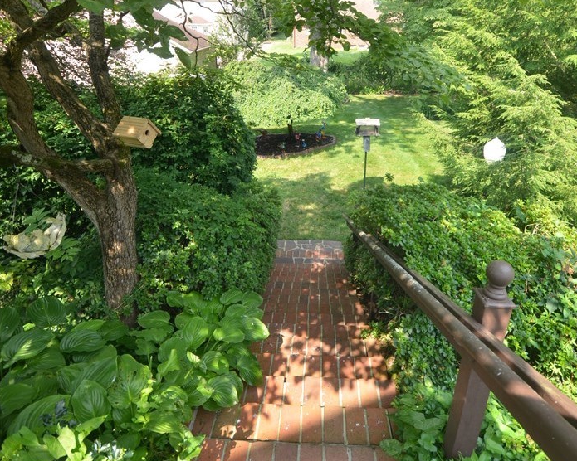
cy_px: 176
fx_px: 376
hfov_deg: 75.0
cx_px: 296
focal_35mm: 22
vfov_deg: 62.4
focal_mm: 10
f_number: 6.3
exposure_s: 1/160
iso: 200
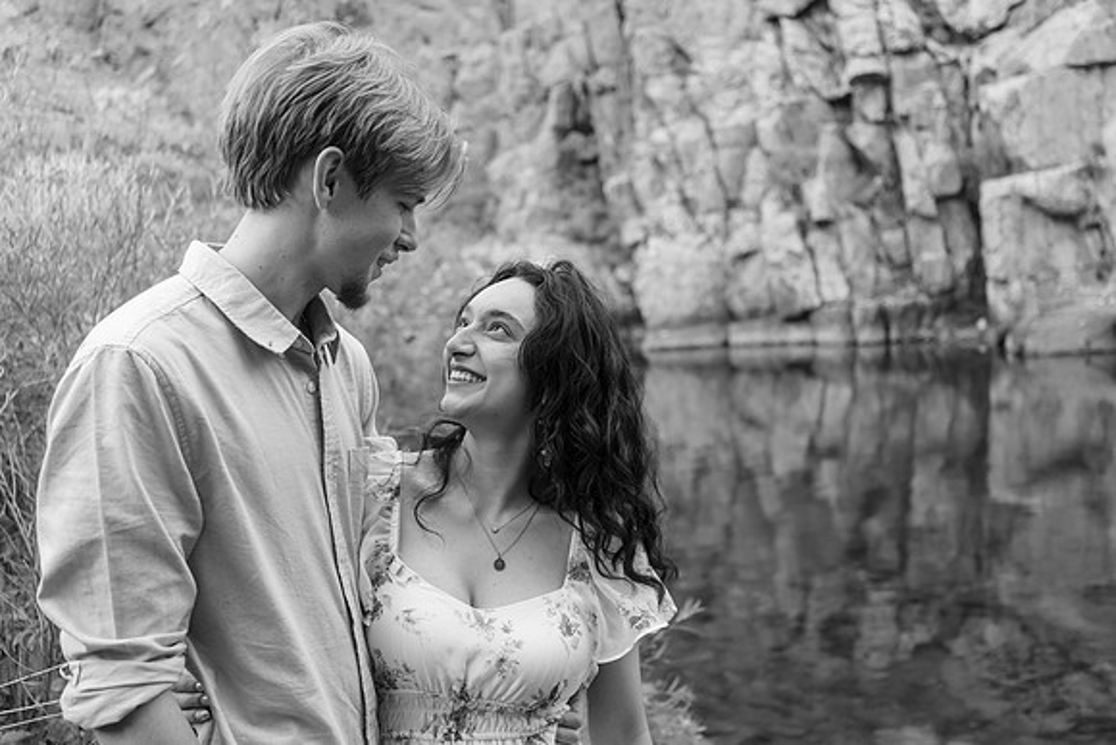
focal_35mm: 35
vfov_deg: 37.9
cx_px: 558
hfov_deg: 54.4
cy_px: 372
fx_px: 1085
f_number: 3.2
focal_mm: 35
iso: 800
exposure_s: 1/250
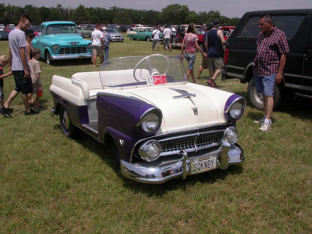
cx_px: 156
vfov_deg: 37.7
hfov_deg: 49.0
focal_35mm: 38
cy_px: 117
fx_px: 343
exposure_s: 1/697
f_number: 7.5
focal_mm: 7.85
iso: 100
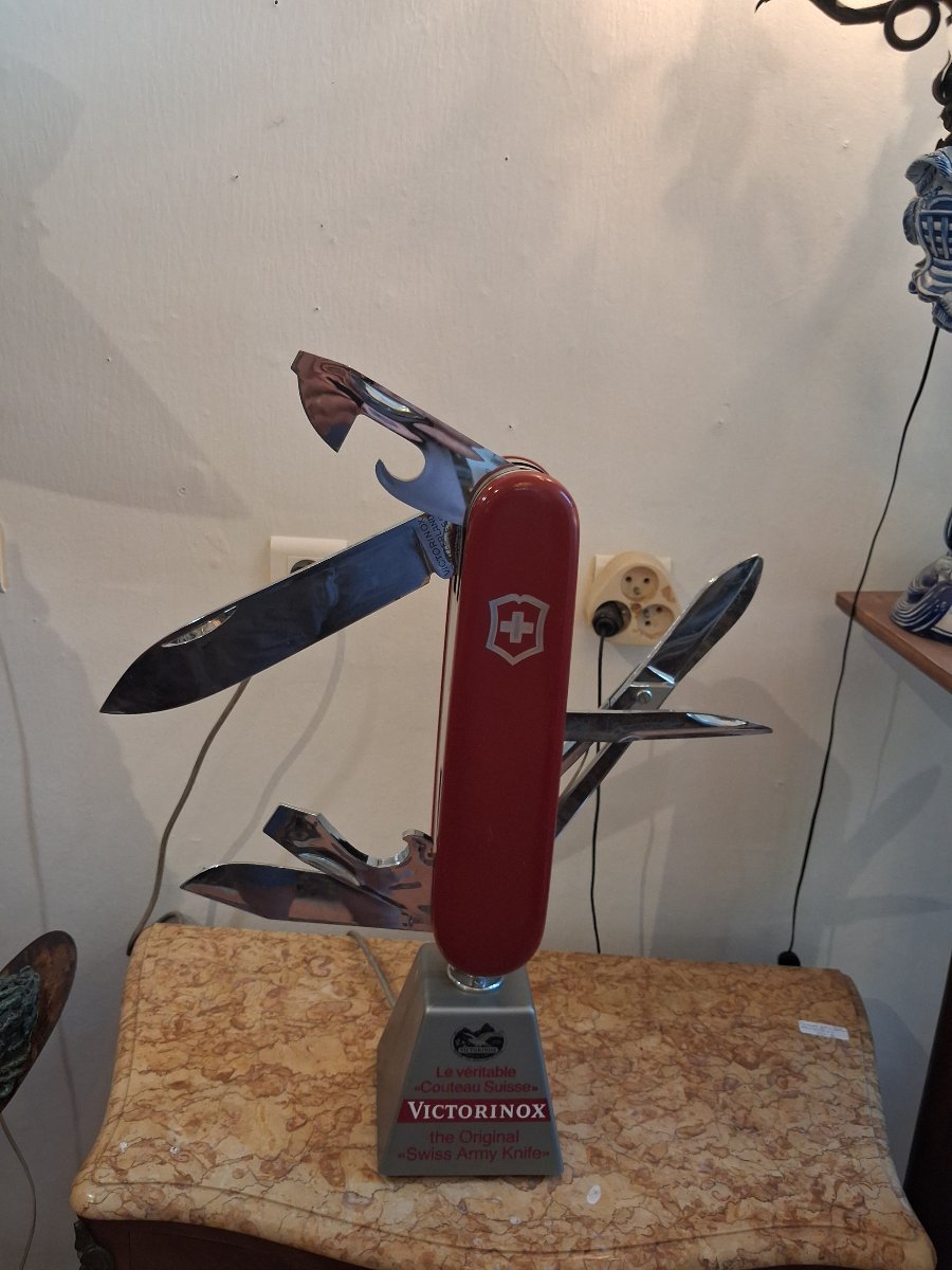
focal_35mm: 27
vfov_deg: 65.3
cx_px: 476
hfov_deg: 51.4
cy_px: 635
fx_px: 990
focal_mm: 4
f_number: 1.8
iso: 250
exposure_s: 1/100
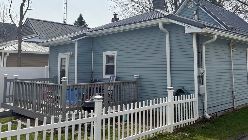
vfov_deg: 32.6
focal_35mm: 36
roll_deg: +0.1
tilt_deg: +4.6
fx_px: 237
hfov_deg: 55.2
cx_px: 132
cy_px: 49
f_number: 1.6
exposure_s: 1/7813
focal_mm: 5.96
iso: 50
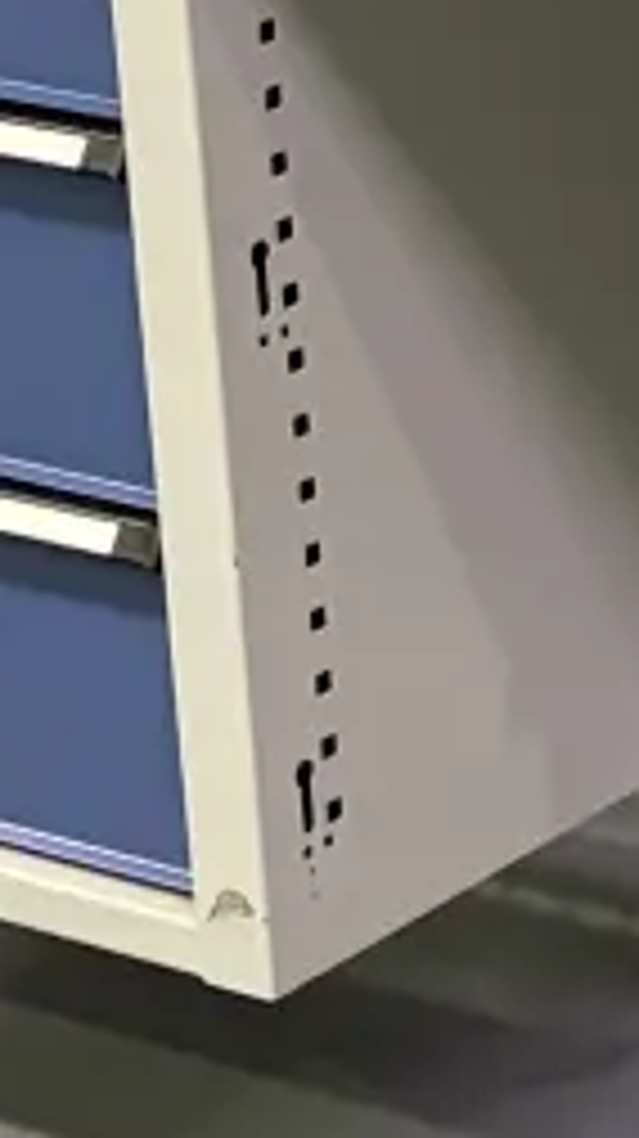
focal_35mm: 215
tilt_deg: -12.6
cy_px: -607
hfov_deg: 5.5
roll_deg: +3.0
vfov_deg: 9.7
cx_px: 1530
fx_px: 6487
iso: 320
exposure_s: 1/50
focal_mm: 5.96
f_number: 1.6
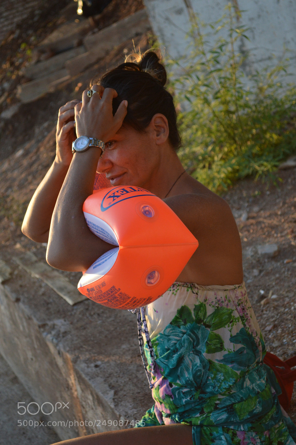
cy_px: 222
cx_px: 148
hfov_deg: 16.5
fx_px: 1019
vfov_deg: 24.6
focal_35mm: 82
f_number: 5.6
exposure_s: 1/640
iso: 800
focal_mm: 55
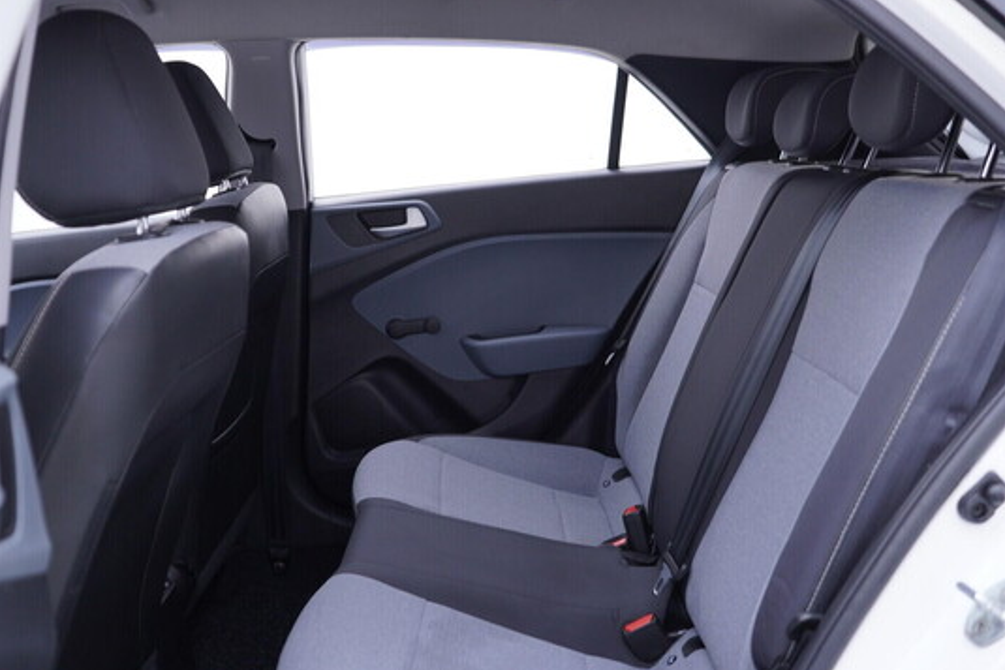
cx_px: 502
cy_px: 337
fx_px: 1033
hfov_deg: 51.9
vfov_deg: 36.0
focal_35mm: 37
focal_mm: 24
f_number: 2.8
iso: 125
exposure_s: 1/40
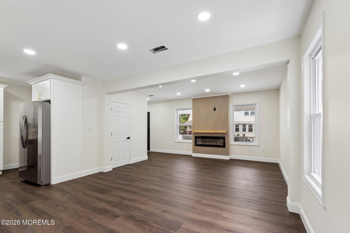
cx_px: 175
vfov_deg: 77.3
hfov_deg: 100.4
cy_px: 116
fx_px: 146
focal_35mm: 15
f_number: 7.1
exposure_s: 1/125
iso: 1250
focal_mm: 15
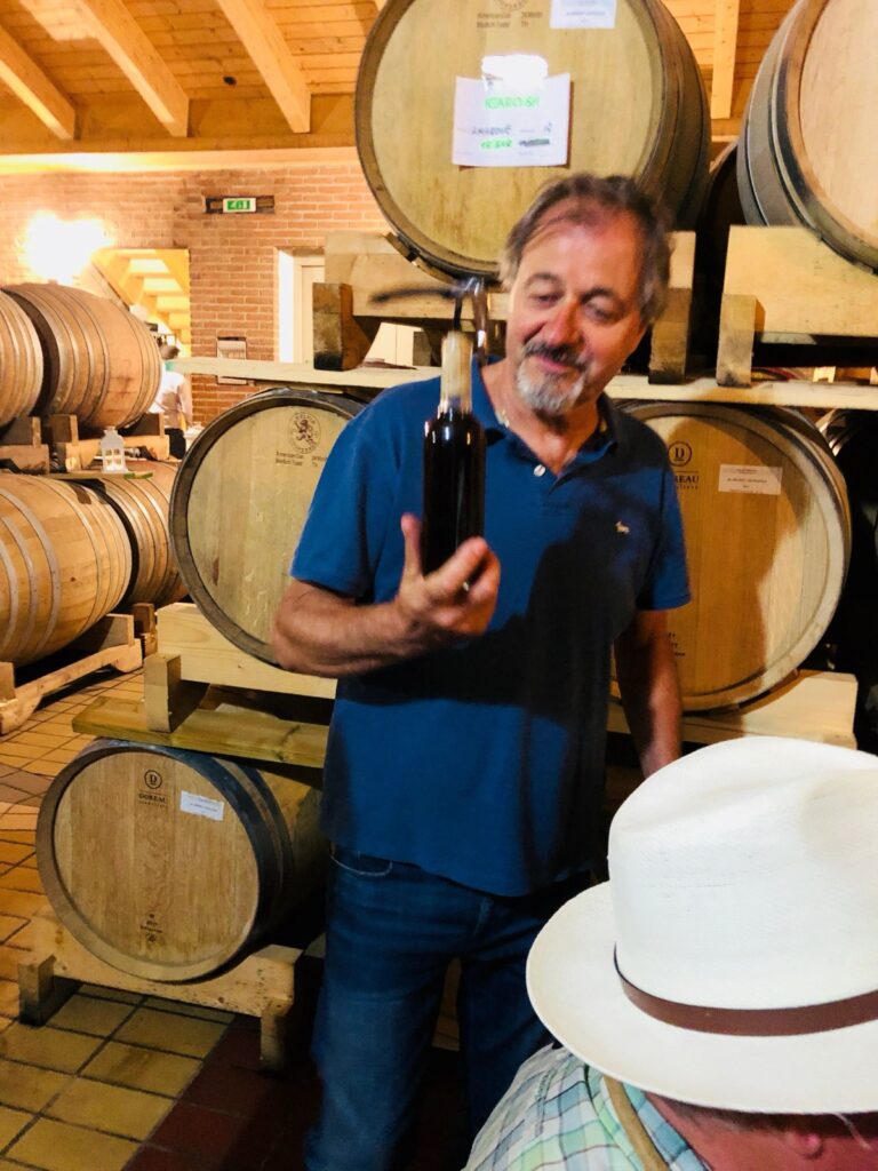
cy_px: 586
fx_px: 947
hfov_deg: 49.7
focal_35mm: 28
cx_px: 439
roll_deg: -3.1
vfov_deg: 63.4
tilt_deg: -9.7
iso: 640
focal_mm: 4
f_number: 1.8
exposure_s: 1/17
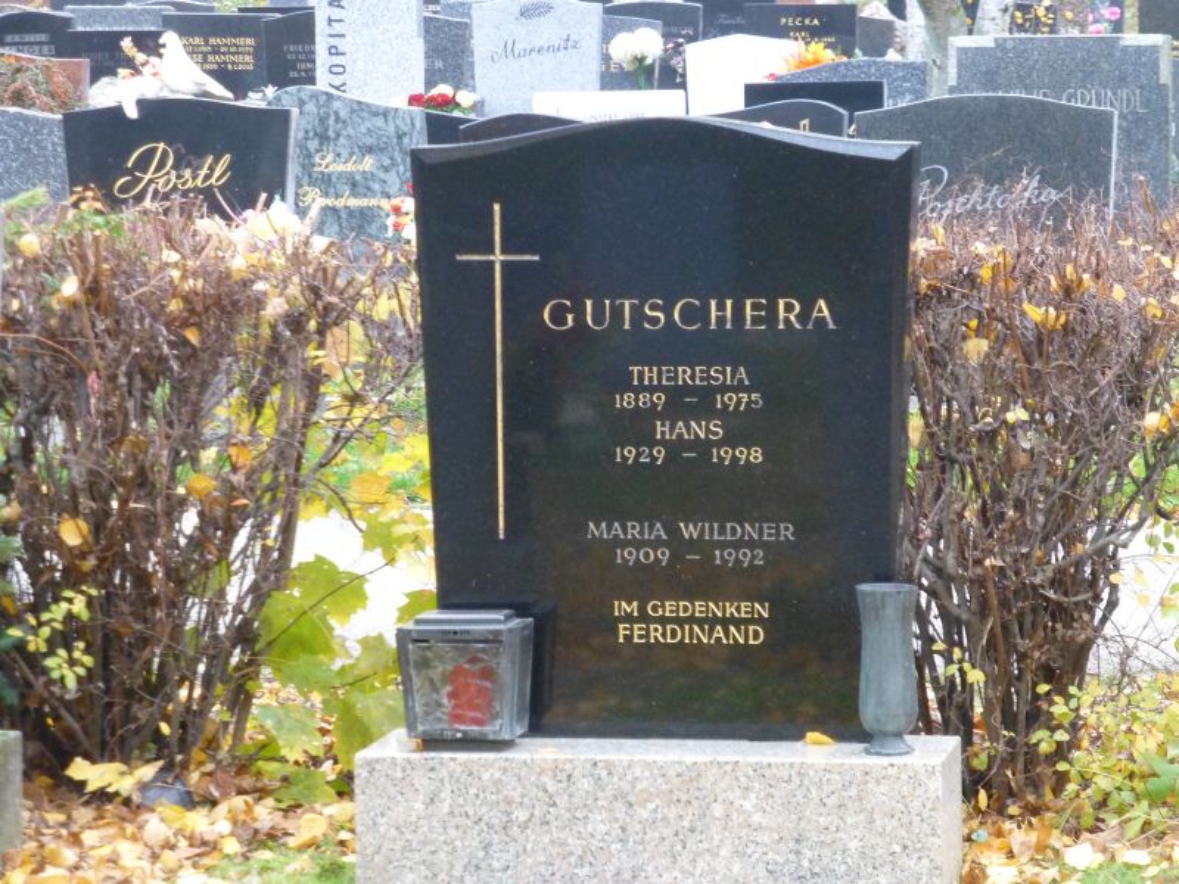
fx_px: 4939
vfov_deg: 10.2
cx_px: 590
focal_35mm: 145
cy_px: 442
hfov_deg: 13.6
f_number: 5.4
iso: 800
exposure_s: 1/60
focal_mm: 25.9
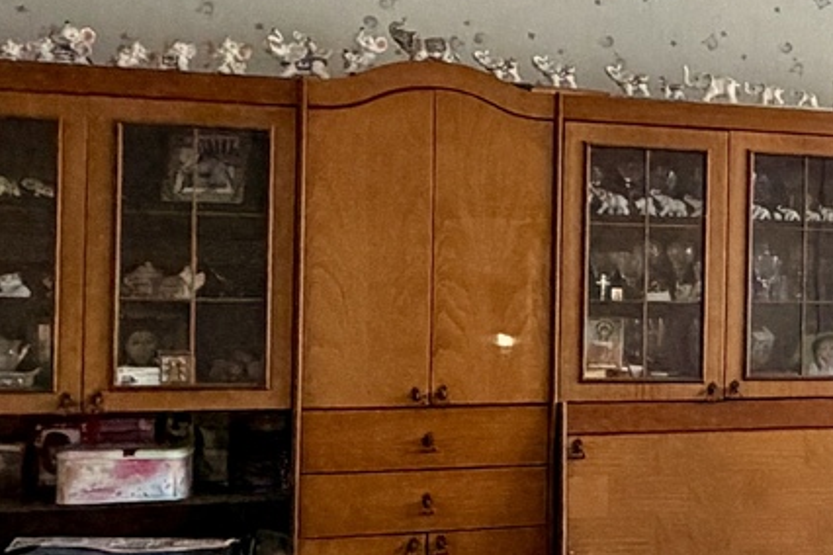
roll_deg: -0.5
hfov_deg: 22.7
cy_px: 287
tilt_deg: +1.6
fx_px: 1620
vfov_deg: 19.5
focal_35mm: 70
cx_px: 1294
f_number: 2.2
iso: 320
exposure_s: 1/109
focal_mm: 2.22
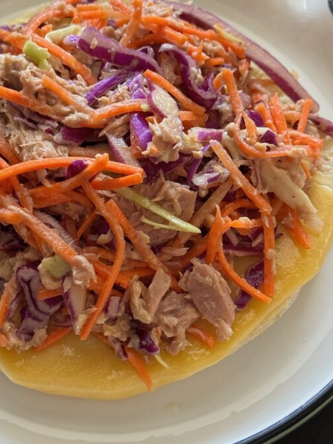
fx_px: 936
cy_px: 184
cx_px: 122
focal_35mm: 73
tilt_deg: -63.0
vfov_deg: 26.6
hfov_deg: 20.1
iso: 250
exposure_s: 1/59
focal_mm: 6.76
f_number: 1.78
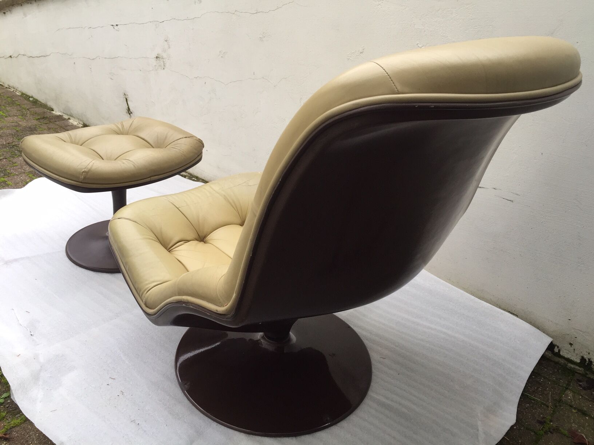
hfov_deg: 61.7
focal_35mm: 29
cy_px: 222
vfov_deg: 48.2
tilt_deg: -20.2
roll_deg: +0.7
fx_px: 498
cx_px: 297
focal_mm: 4.15
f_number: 2.2
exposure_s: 1/100
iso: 40
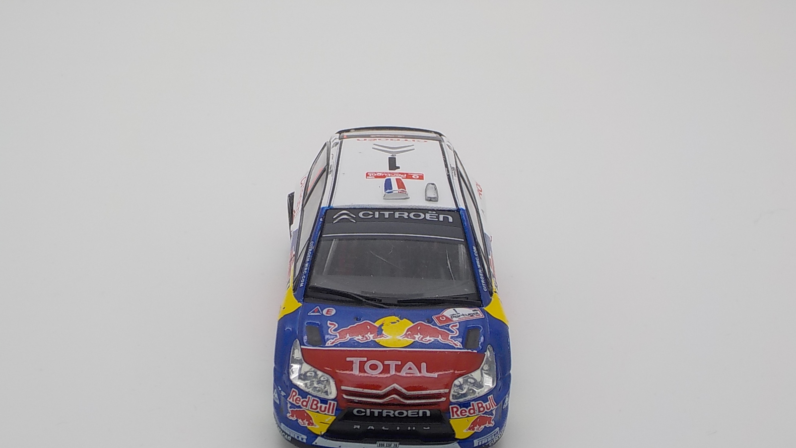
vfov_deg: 18.8
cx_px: 397
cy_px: 253
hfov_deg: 32.8
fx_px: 1351
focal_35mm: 64
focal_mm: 7.9
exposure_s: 1/250
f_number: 4.7
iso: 125
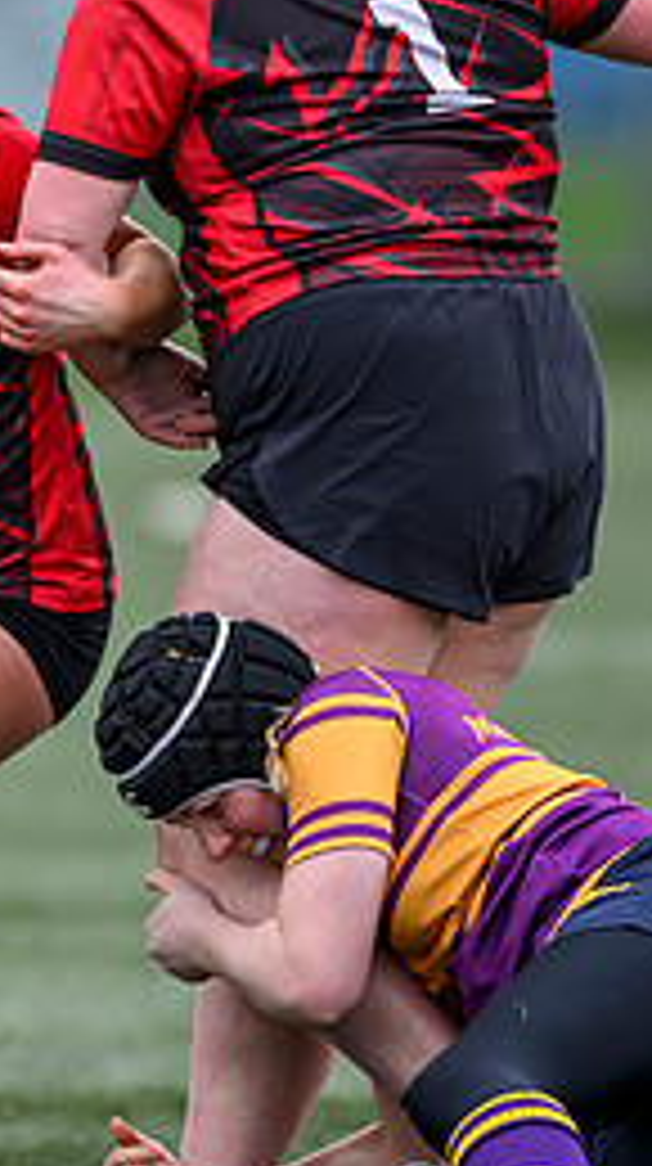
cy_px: 372
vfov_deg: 2.1
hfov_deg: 1.2
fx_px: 31432
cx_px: -425
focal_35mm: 1019
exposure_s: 1/1250
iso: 500
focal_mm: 400
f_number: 3.2
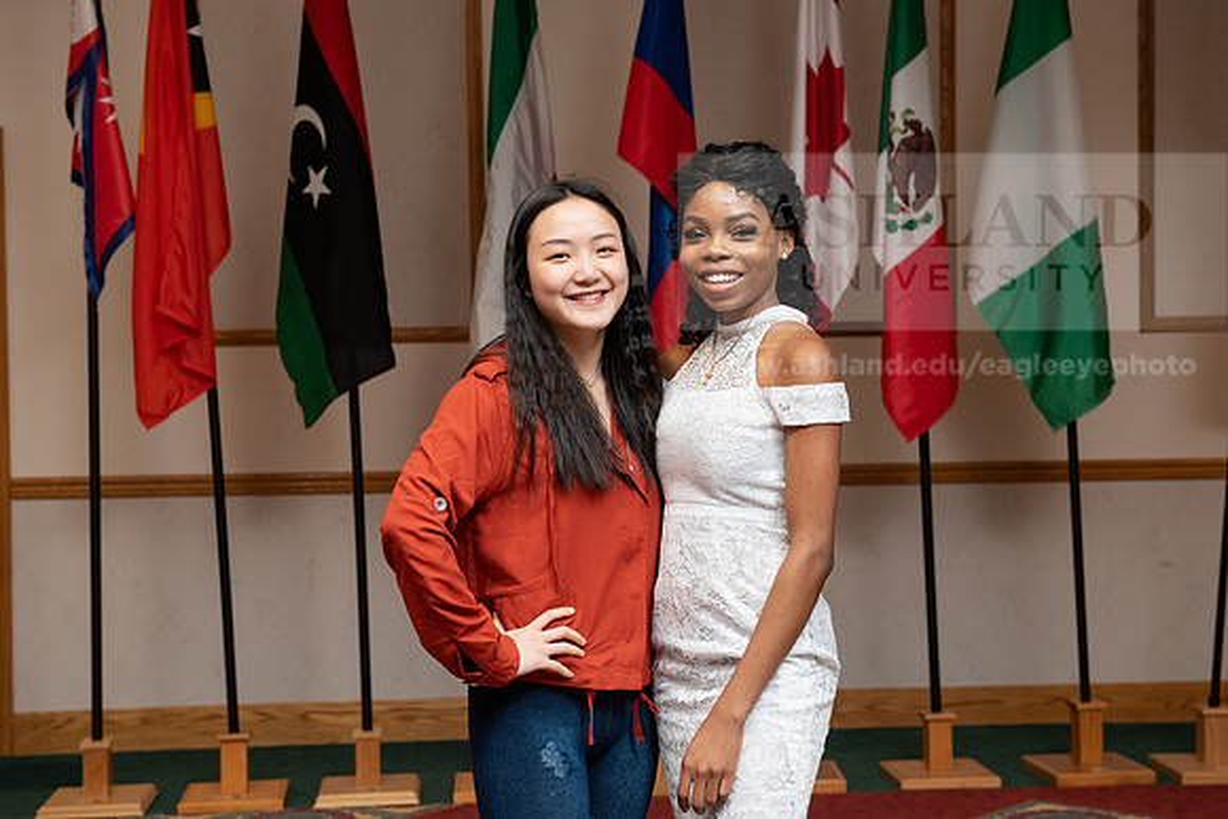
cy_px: 410
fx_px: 1979
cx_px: 614
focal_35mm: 58
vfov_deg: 23.4
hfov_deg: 34.5
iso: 2000
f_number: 6.3
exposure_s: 1/200
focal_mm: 58
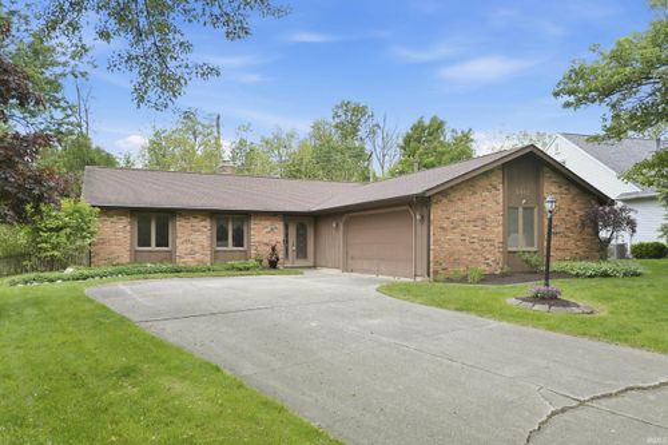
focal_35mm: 27
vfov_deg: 47.9
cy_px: 222
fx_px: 501
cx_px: 334
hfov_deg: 67.4
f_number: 4
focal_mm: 18
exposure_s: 1/400
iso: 320
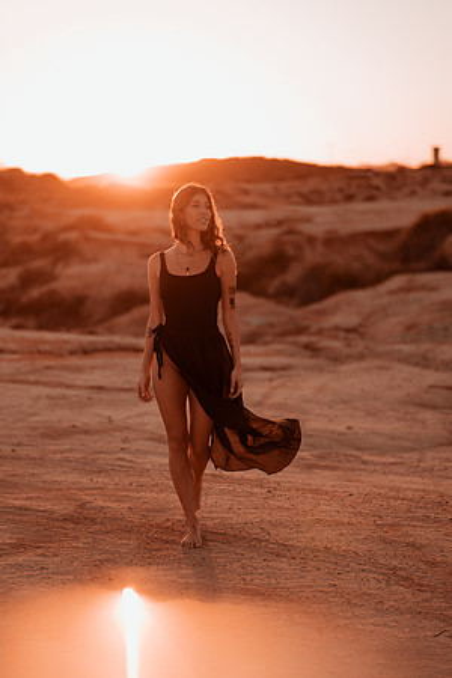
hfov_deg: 23.4
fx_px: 1092
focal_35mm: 58
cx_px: 226
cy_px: 339
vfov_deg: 34.5
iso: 100
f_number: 1.4
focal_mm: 58
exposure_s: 1/1600
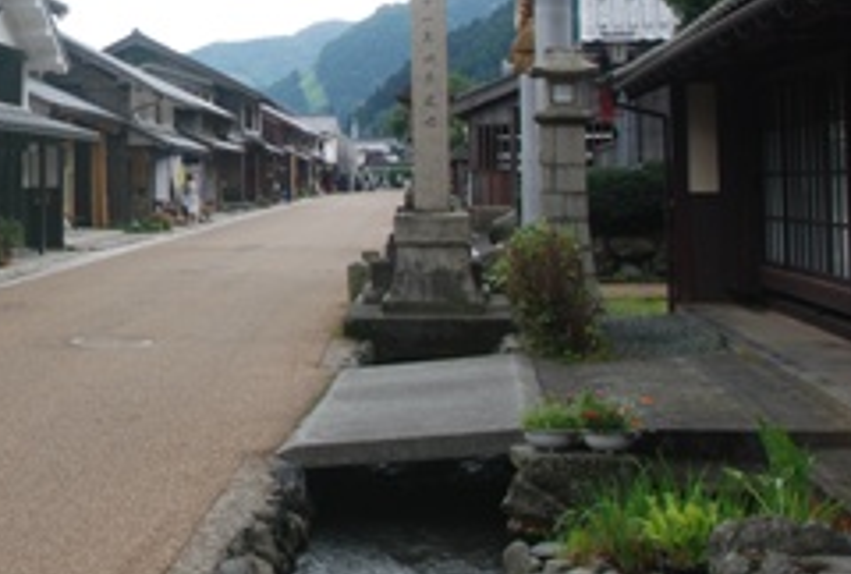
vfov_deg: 20.3
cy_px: 48
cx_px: 57
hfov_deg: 29.0
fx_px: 1566
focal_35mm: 66
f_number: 10
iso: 100
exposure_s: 1/20
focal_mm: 22
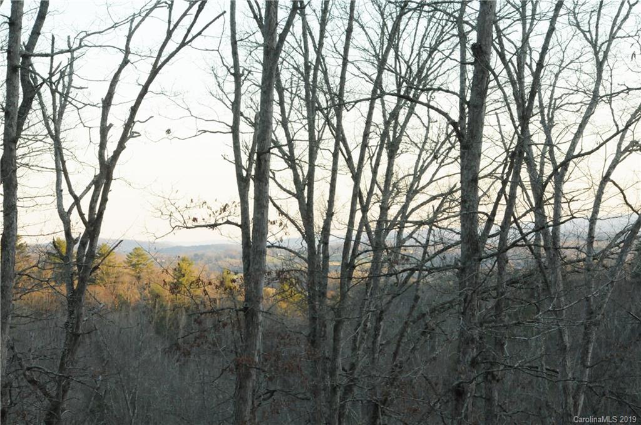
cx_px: 320
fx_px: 1866
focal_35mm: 105
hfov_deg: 19.5
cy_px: 212
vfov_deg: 13.0
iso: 1250
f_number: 16
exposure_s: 1/80
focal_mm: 70
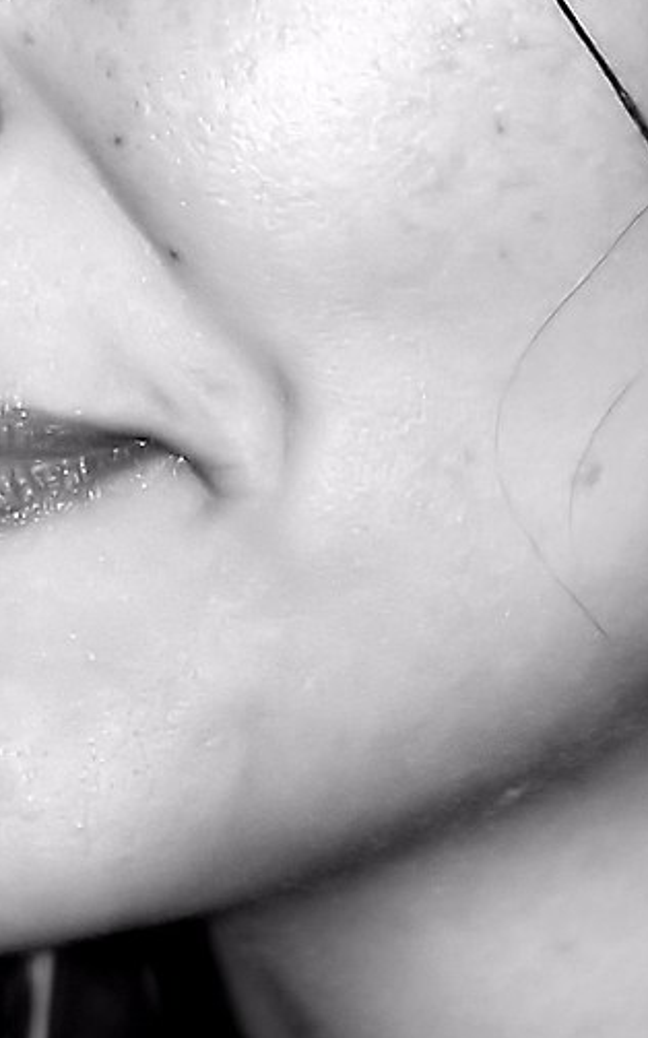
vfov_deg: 1.9
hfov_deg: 1.2
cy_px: 217
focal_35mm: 1095
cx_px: 219
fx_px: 30967
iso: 200
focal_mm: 150
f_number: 4.5
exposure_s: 1/60
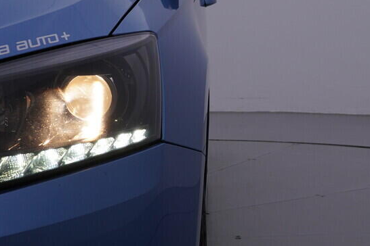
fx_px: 976
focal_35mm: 95
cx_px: 237
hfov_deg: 21.4
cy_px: 118
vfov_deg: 14.4
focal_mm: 24
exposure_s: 1/160
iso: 125
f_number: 5.6
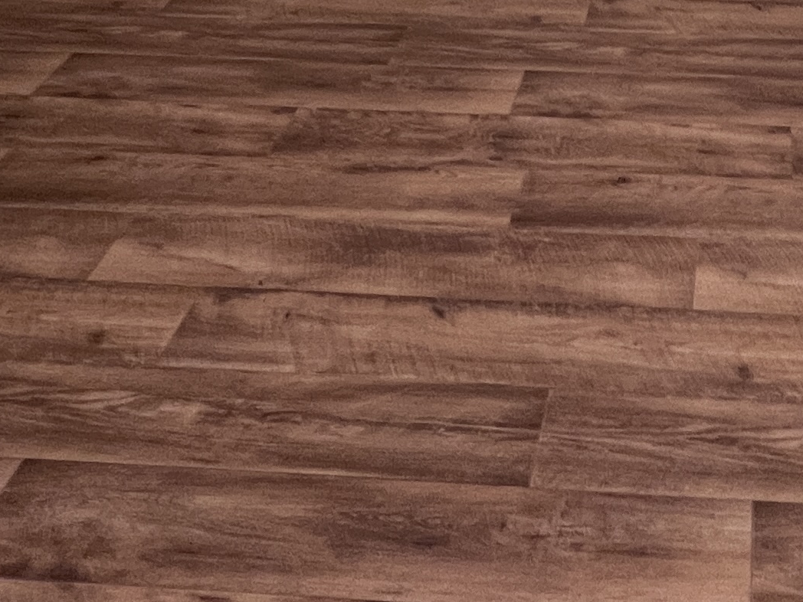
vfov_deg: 22.0
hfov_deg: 36.1
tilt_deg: -9.2
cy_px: -387
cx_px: 703
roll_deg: +0.0
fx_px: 1160
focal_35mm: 50
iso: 160
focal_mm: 1.57
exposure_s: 1/50
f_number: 1.8
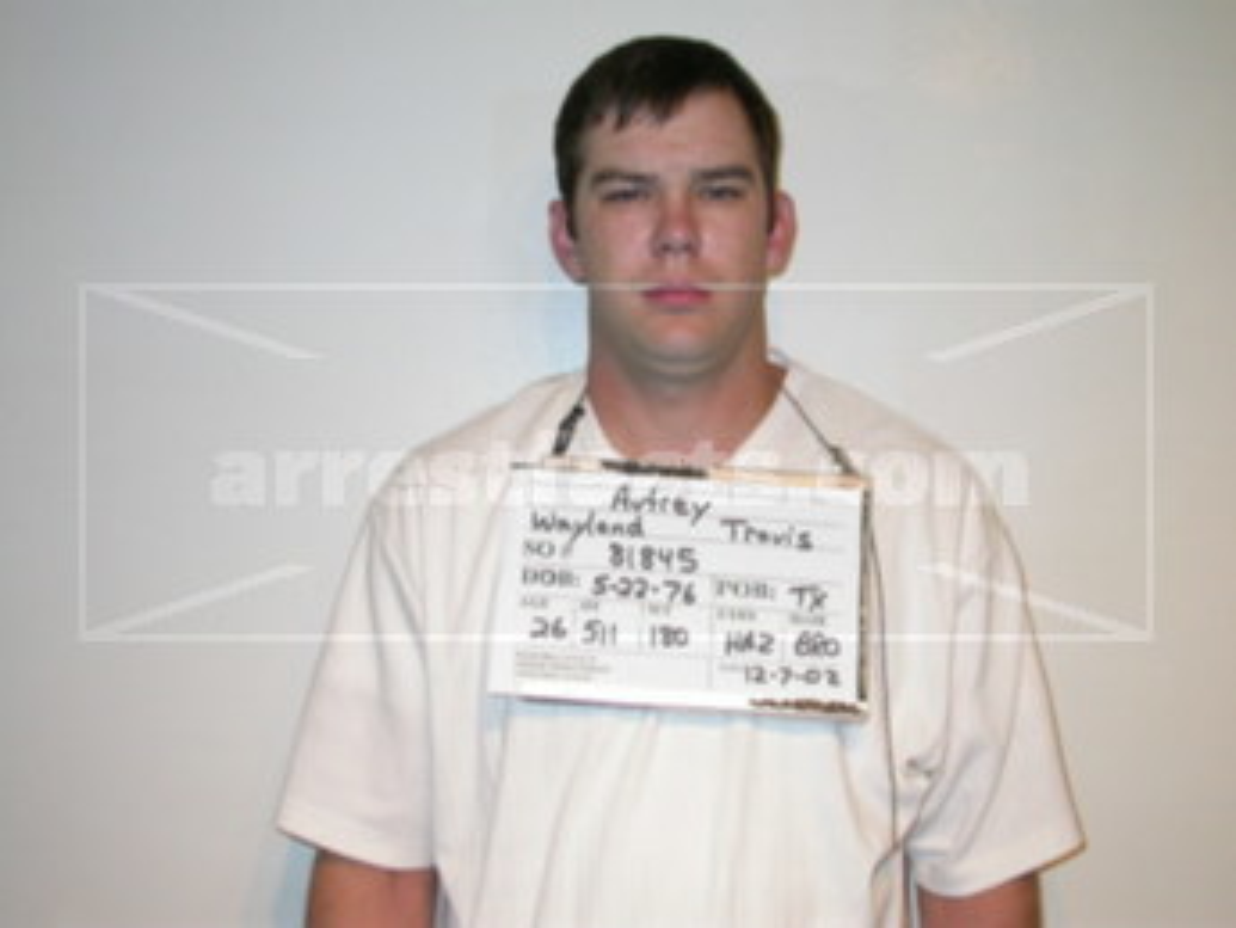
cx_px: 618
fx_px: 1857
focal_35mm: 52
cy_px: 464
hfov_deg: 36.8
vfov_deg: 28.0
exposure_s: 1/82.4
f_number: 2.9
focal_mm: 10.9
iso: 100
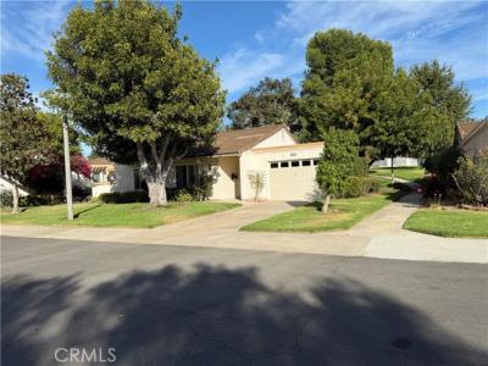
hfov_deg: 71.6
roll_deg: +2.1
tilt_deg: -0.1
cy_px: 183
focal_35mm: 24
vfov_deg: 56.8
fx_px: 338
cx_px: 244
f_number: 1.78
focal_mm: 6.76
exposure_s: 1/3953
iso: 80
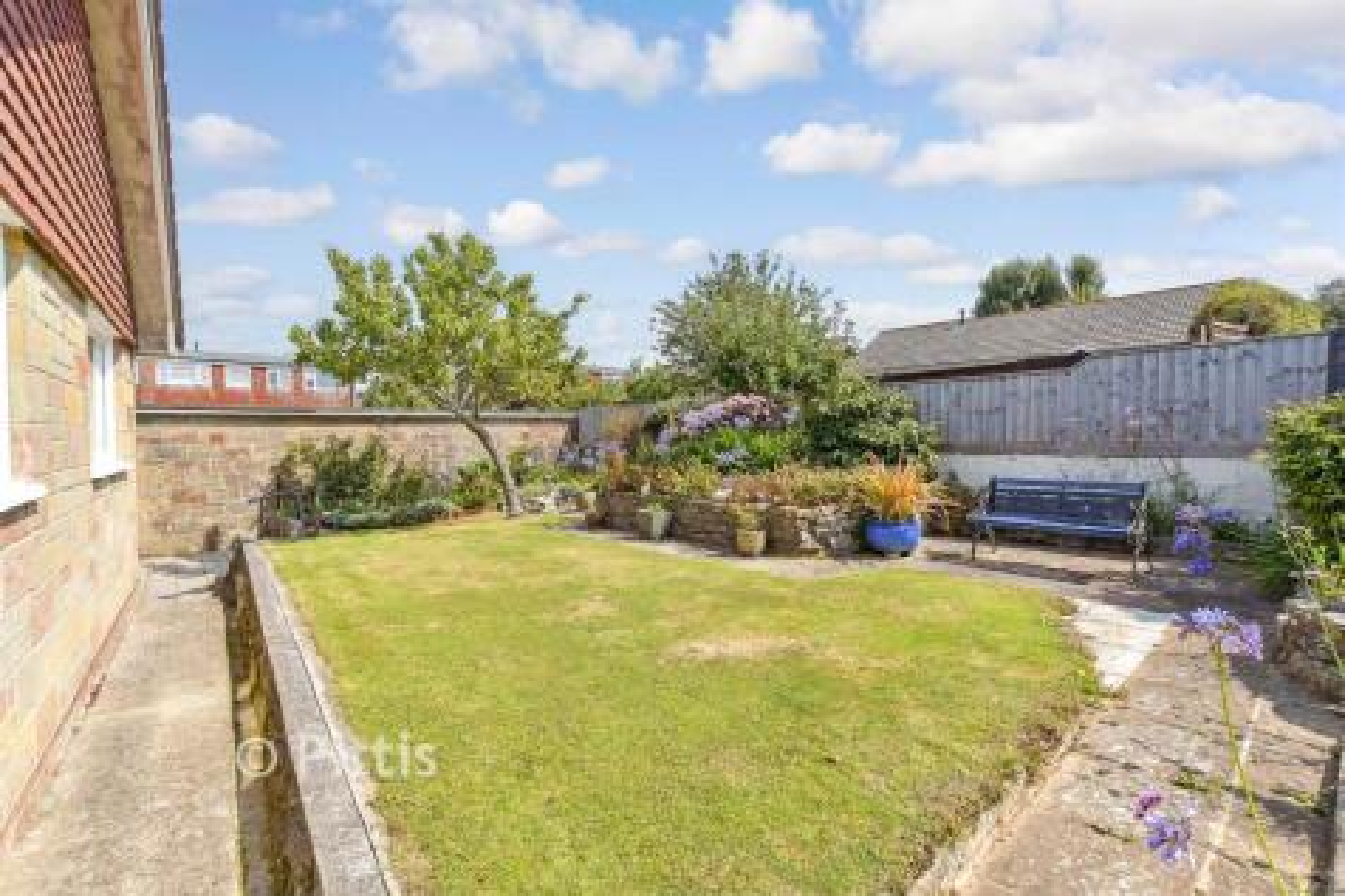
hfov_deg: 100.4
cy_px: 448
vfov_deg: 77.3
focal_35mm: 15
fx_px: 560
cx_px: 672
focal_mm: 10
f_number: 8
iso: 160
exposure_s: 1/200
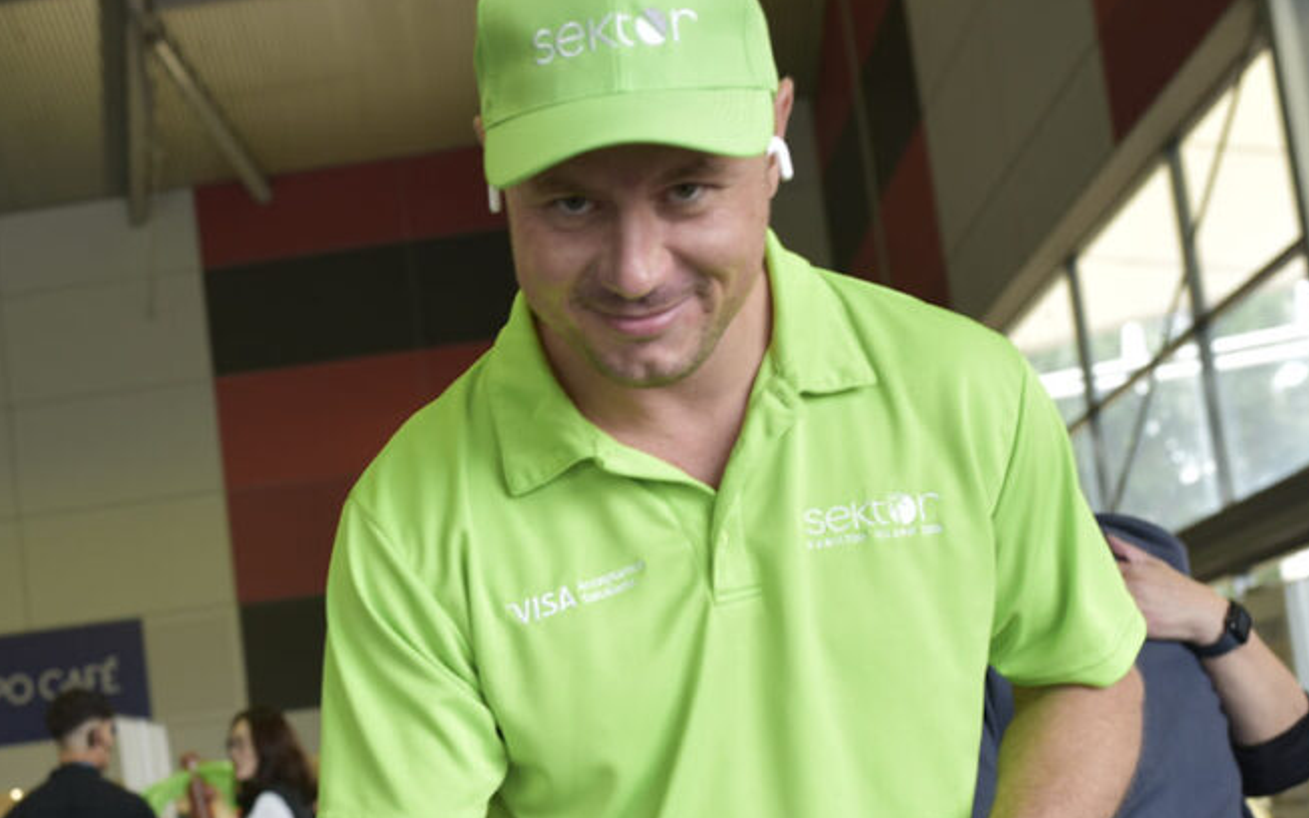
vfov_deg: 22.8
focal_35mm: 56
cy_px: 662
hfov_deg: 35.7
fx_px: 1998
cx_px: 377
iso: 400
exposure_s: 1/60
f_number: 4
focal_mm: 35
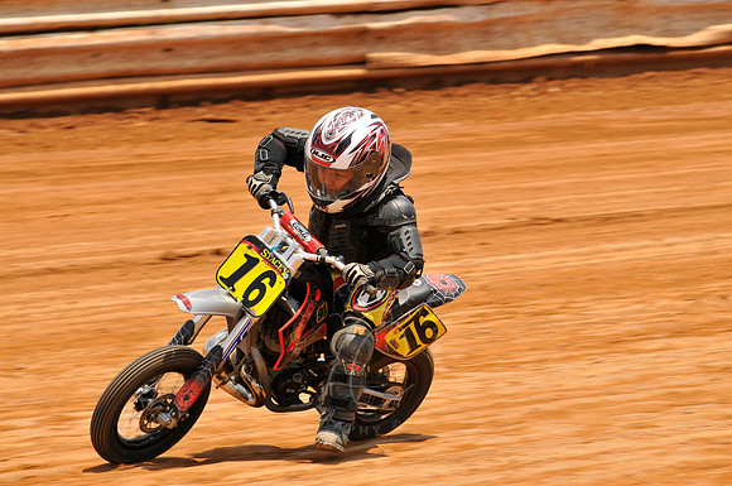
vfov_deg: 5.4
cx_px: 366
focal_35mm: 255
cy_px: 243
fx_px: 5178
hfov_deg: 8.1
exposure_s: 1/400
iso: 200
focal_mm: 170
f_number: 9
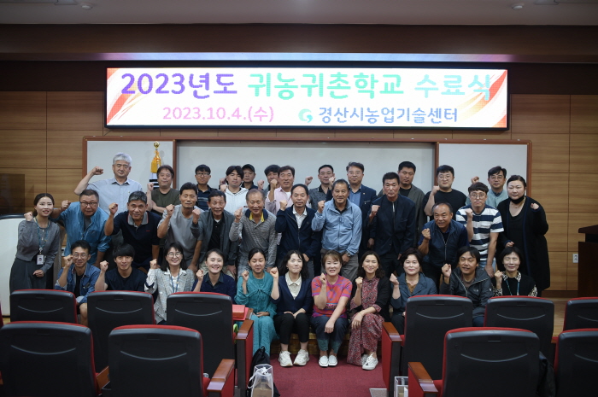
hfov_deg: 60.3
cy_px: 198
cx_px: 299
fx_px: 514
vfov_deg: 42.2
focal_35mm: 31
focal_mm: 31
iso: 320
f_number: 2.8
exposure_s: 1/30
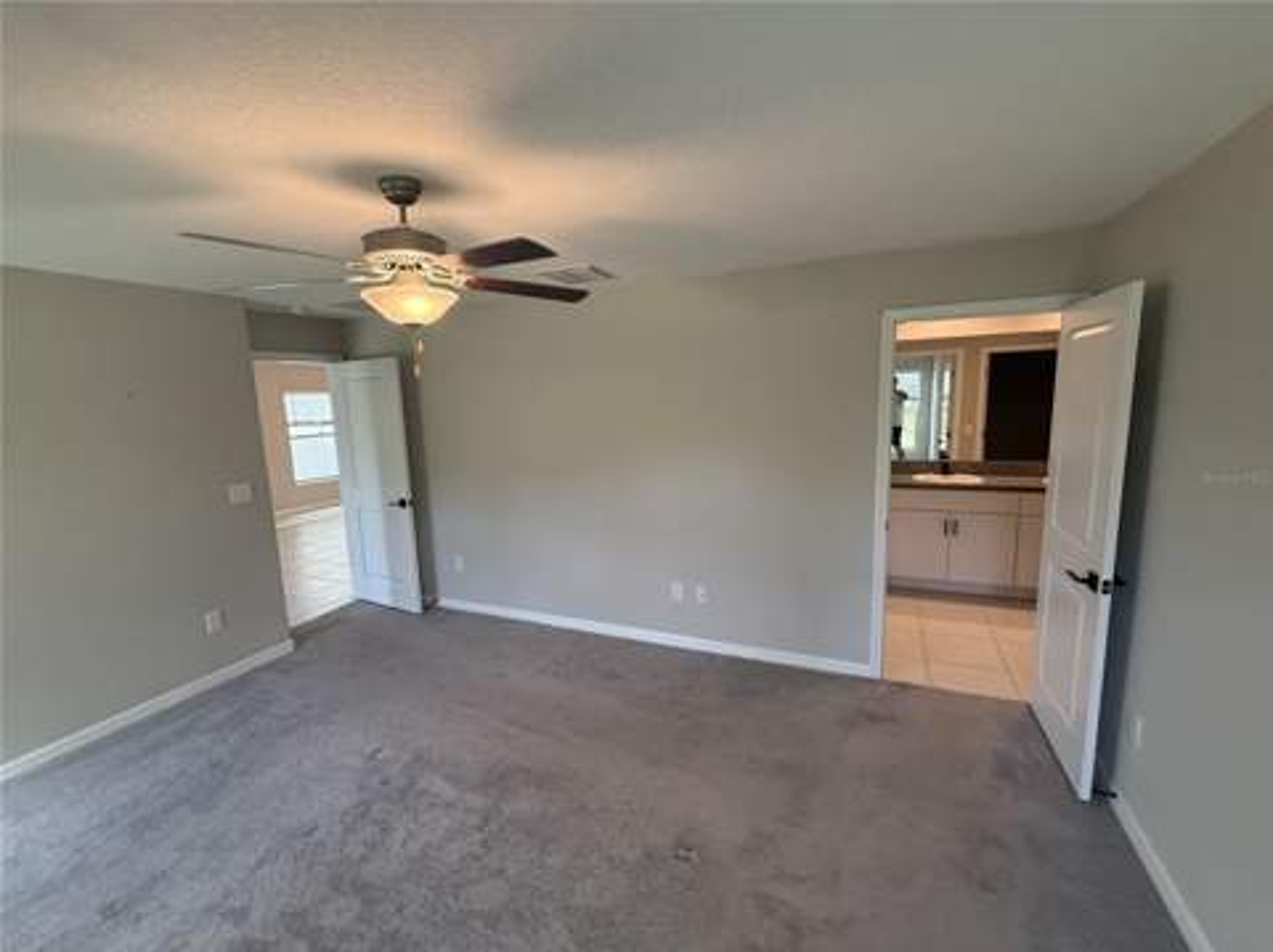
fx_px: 514
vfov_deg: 85.6
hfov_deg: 102.1
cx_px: 636
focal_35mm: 14
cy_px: 476
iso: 250
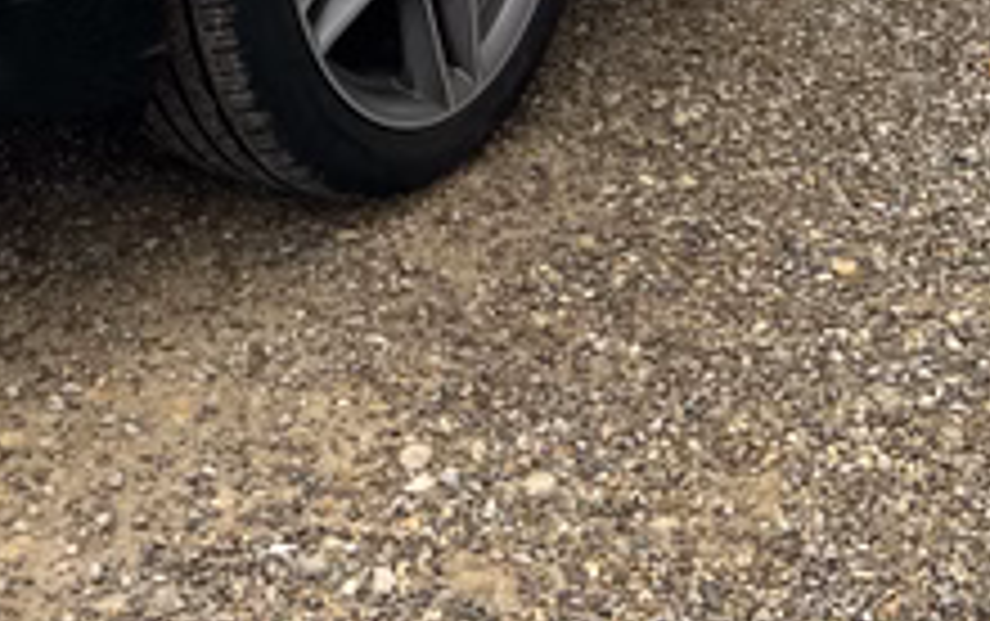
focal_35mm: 100
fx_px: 2701
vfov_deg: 11.5
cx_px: 144
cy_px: -698
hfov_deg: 20.4
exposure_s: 1/310
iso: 50
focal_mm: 5.7
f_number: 1.5
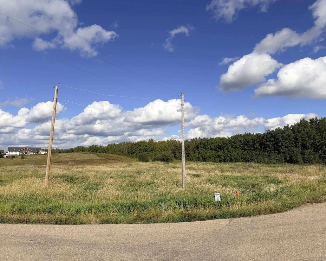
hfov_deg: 62.2
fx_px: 270
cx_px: 167
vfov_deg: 51.5
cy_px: 127
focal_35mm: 28
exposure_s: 1/6993
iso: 50
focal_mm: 5.96
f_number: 1.6
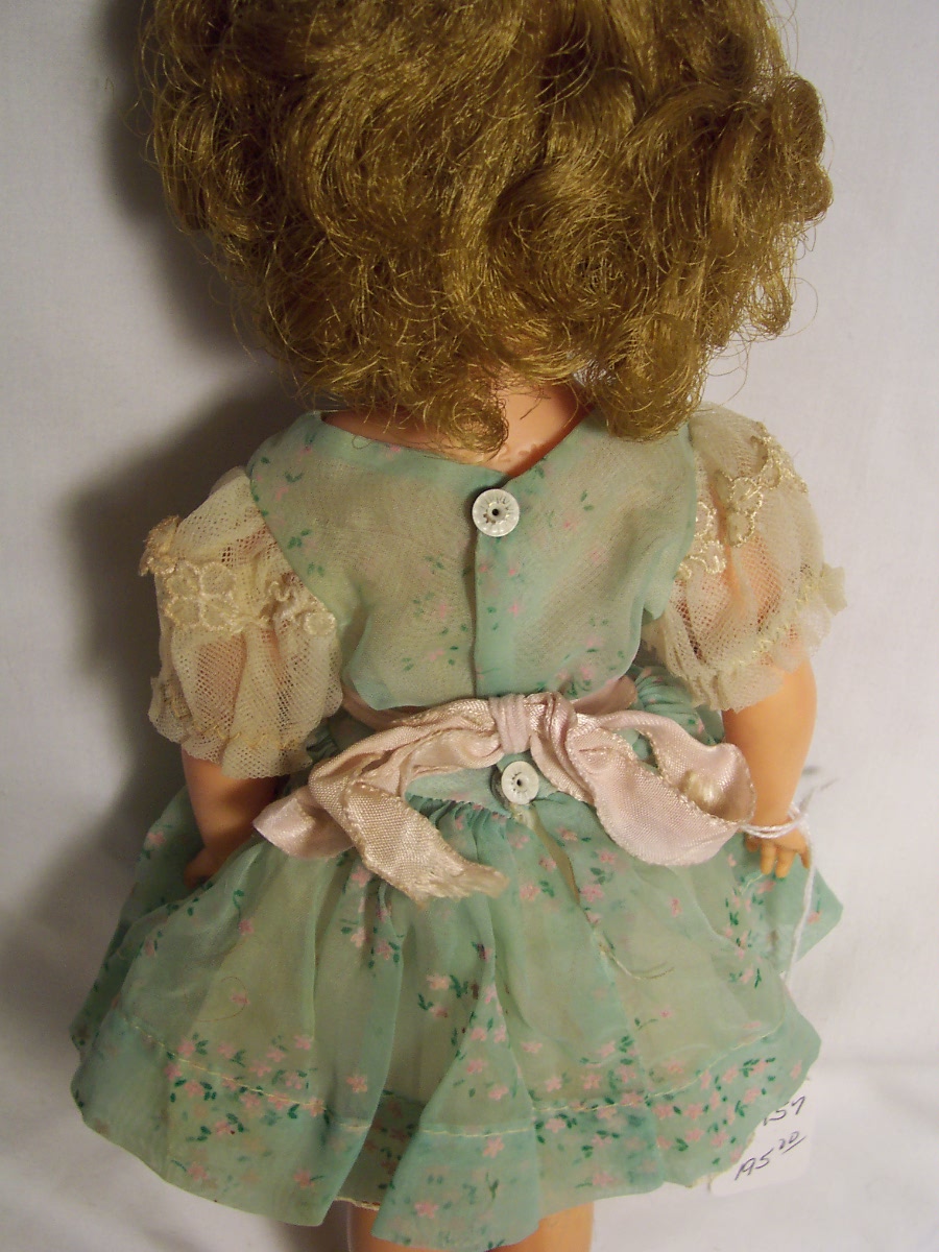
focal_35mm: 37
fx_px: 1338
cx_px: 470
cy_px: 626
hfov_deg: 38.7
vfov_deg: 50.1
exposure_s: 1/125
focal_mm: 5.6
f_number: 2.8
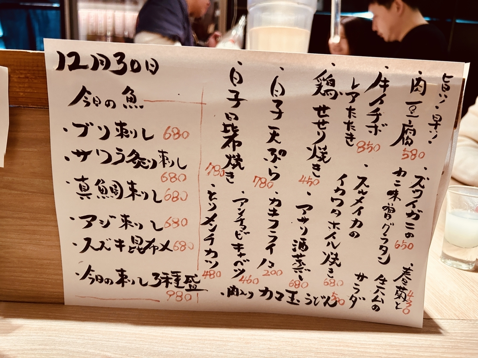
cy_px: 179
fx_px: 359
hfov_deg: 67.3
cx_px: 239
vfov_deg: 53.1
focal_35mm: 26
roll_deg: -3.9
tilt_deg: -12.9
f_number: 1.5
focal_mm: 5.7
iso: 250
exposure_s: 1/50
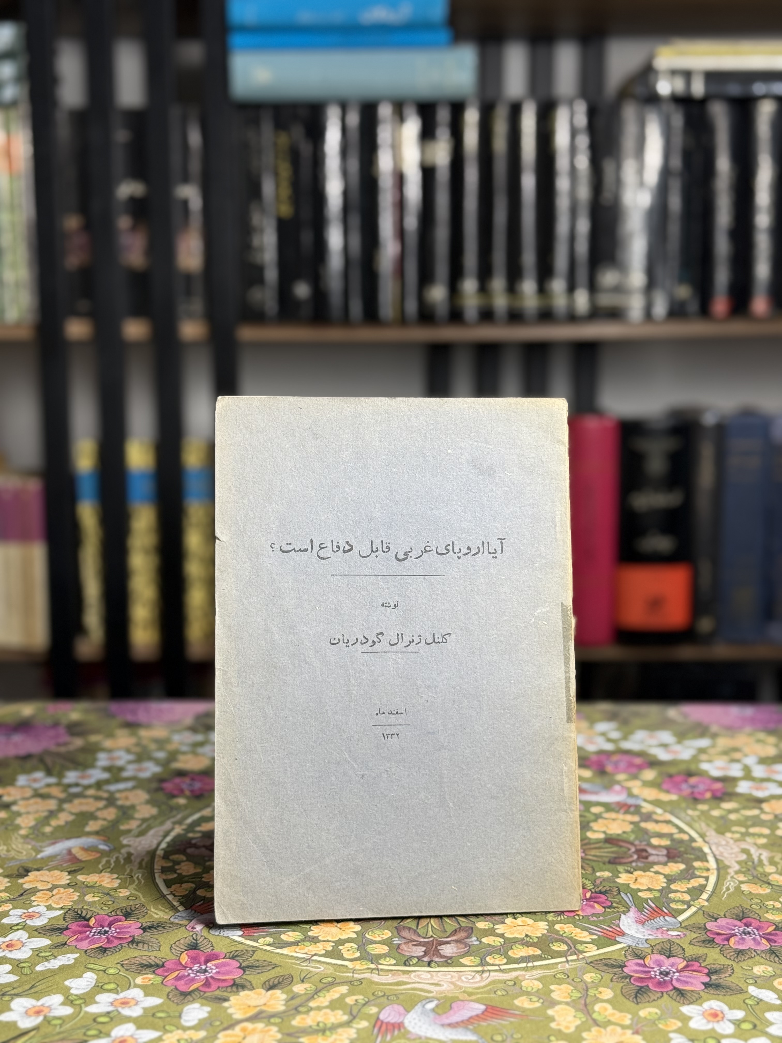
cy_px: 522
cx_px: 391
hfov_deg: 30.3
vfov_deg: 39.7
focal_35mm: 48
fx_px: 1446
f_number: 1.78
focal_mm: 6.76
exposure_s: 1/100
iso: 100
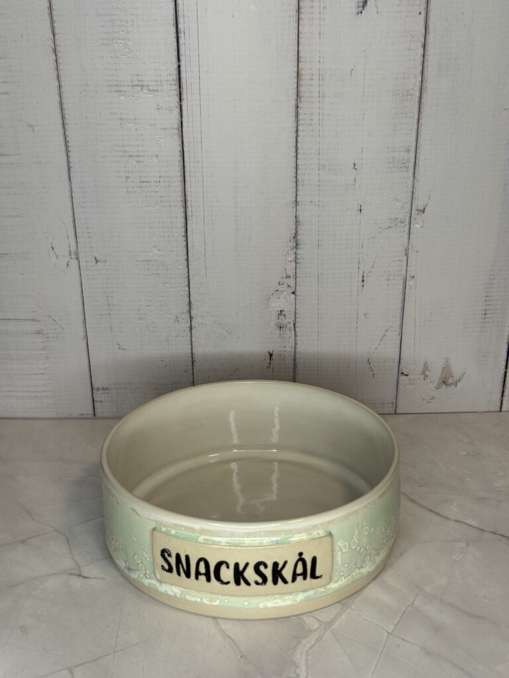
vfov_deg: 39.7
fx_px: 941
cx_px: 254
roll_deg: +0.3
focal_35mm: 48
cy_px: 339
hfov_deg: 30.3
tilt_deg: -23.0
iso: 80
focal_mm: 6.76
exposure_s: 1/119
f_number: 1.78
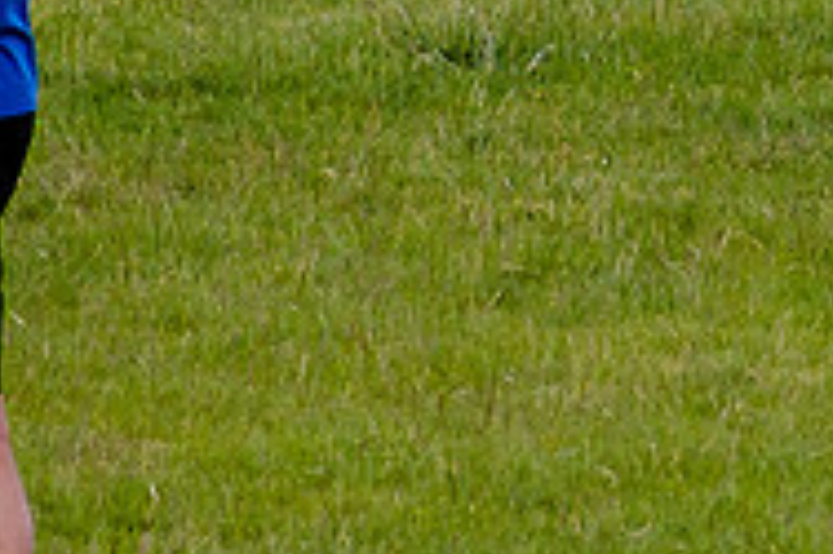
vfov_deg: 1.4
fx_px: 22240
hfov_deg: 2.1
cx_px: 883
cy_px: -64
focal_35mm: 962
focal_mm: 120
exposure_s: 1/640
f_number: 5.6
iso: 200
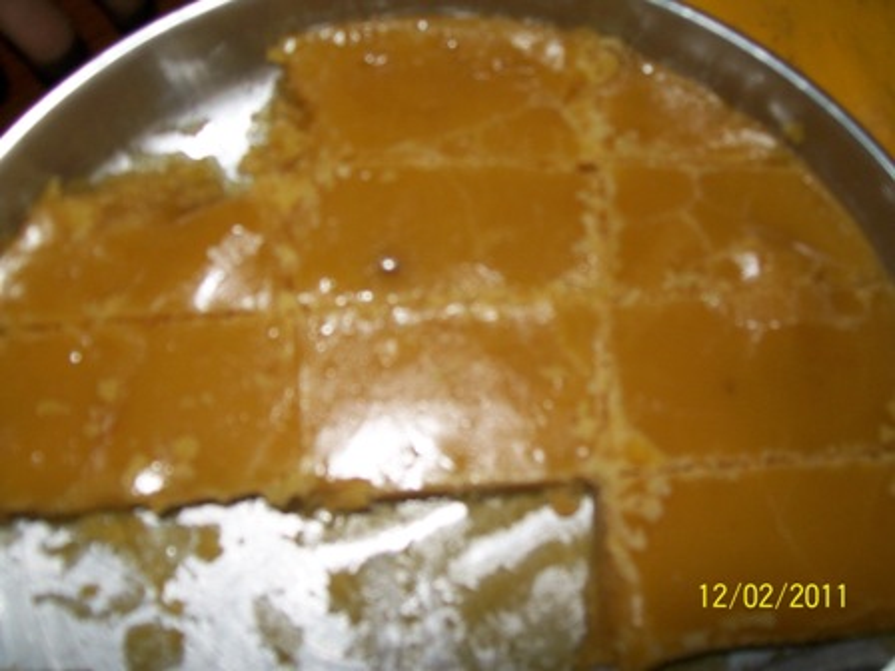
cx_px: 448
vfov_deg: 39.7
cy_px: 336
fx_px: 931
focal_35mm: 36
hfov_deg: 51.4
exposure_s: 1/30
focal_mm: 6
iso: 80
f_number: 2.7
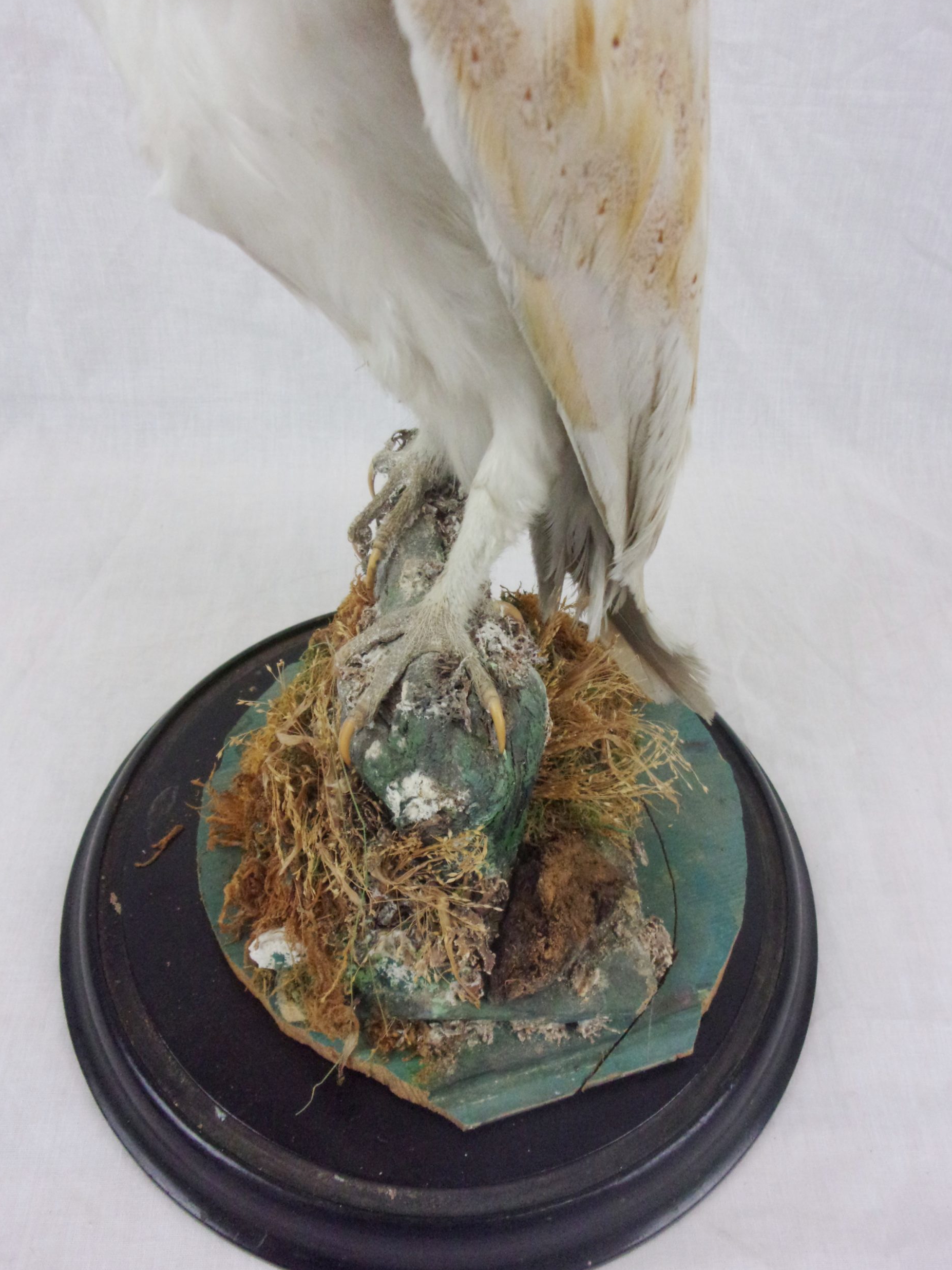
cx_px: 474
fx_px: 1063
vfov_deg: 61.7
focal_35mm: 29
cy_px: 642
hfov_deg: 48.2
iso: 388
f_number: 3.9
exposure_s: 1/125
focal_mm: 5.1
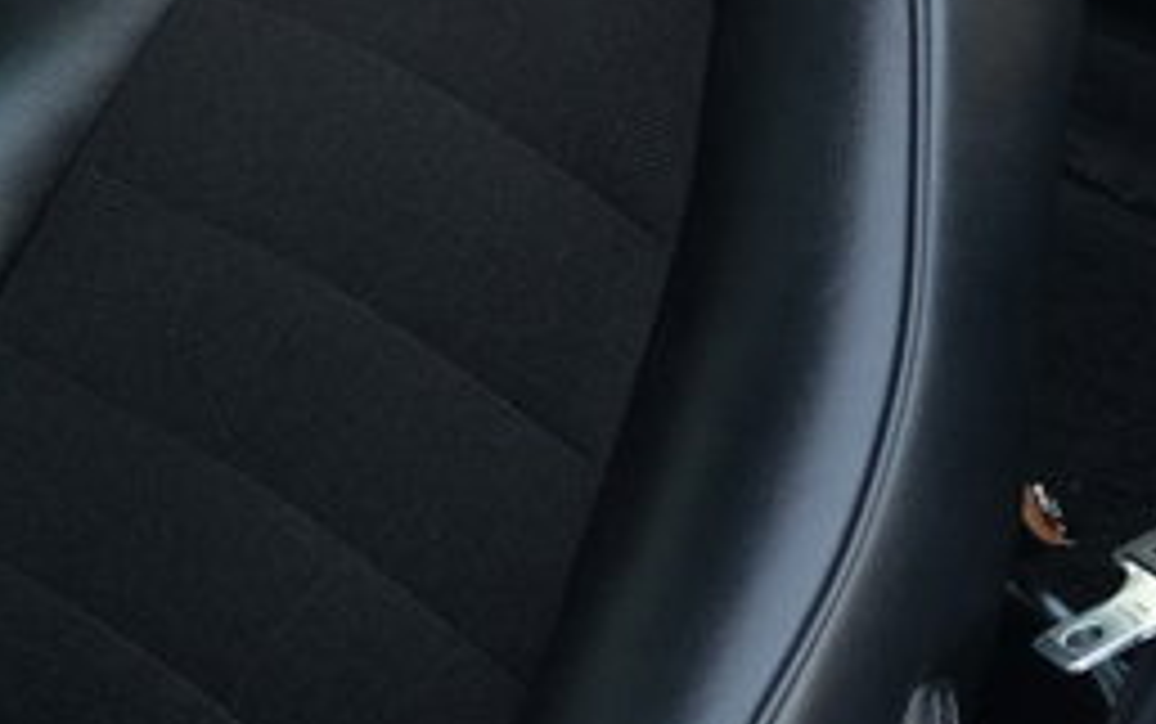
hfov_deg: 16.3
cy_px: 0
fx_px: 4035
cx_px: 346
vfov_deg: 10.2
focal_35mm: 128
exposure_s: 1/60
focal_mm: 27.7
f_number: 3.2
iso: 500
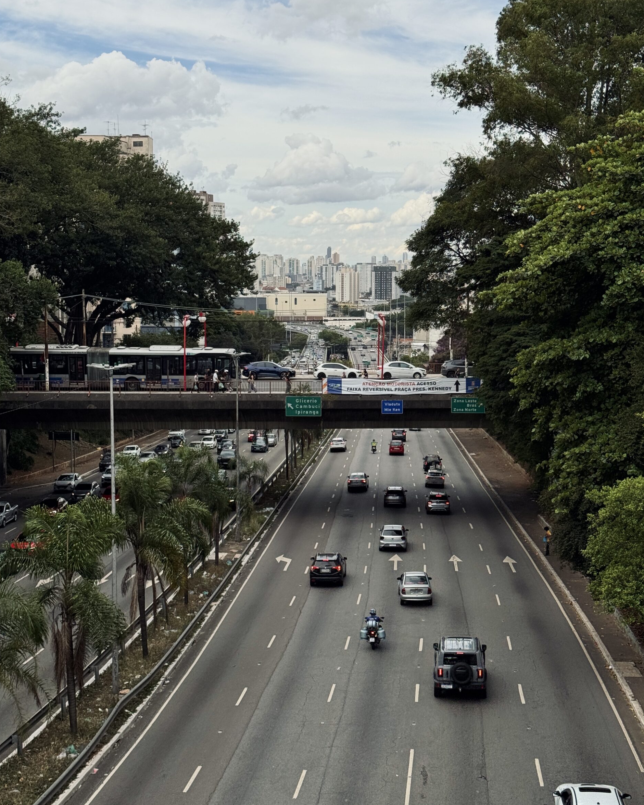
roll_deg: +0.0
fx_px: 1215
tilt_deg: -3.4
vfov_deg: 36.7
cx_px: 324
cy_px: 403
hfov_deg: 29.7
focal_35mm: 51
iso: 64
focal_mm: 6.76
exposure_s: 1/5376
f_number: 1.78
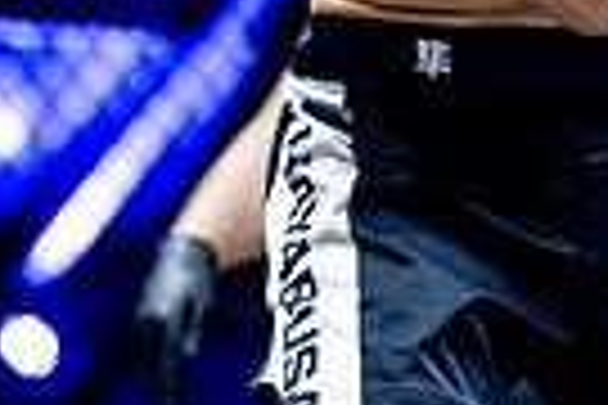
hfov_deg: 5.8
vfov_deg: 3.9
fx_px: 5860
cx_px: 1034
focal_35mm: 347
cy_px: -118
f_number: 2.8
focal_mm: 70
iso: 3200
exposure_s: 1/1250
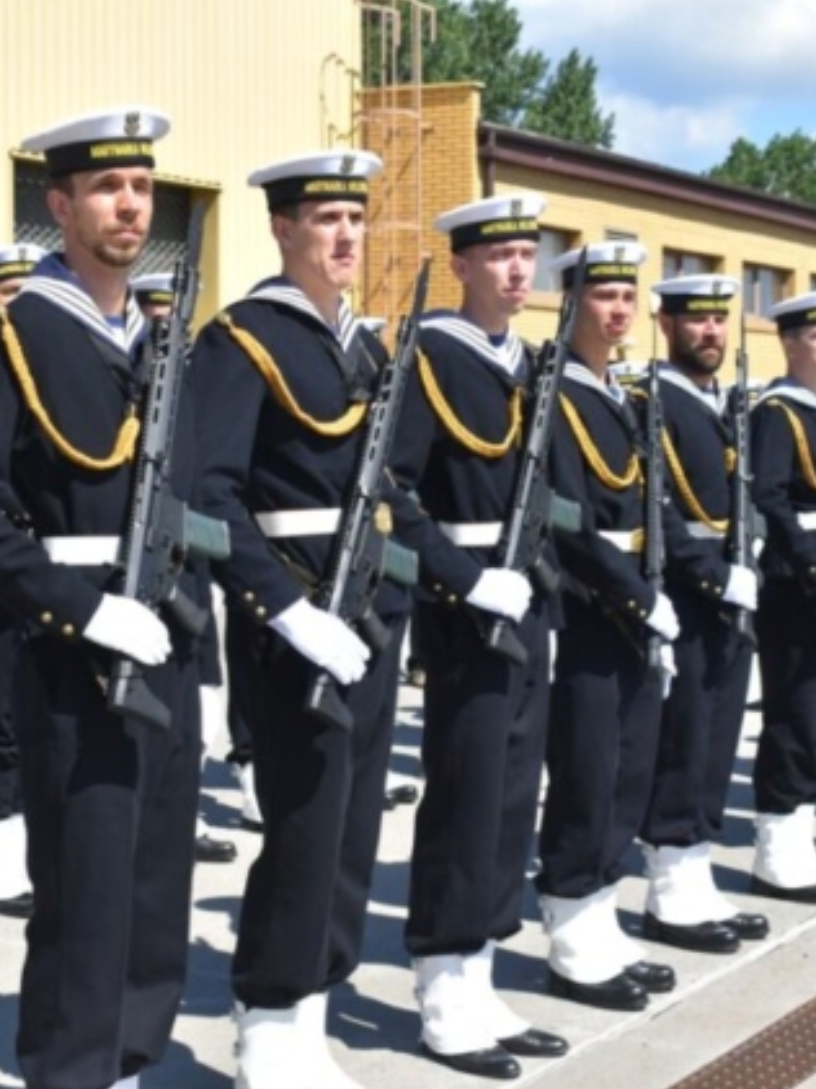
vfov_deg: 27.8
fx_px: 2202
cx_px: 382
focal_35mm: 70
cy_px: 544
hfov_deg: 21.0
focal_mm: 32
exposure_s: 1/1600
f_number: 5.6
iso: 400
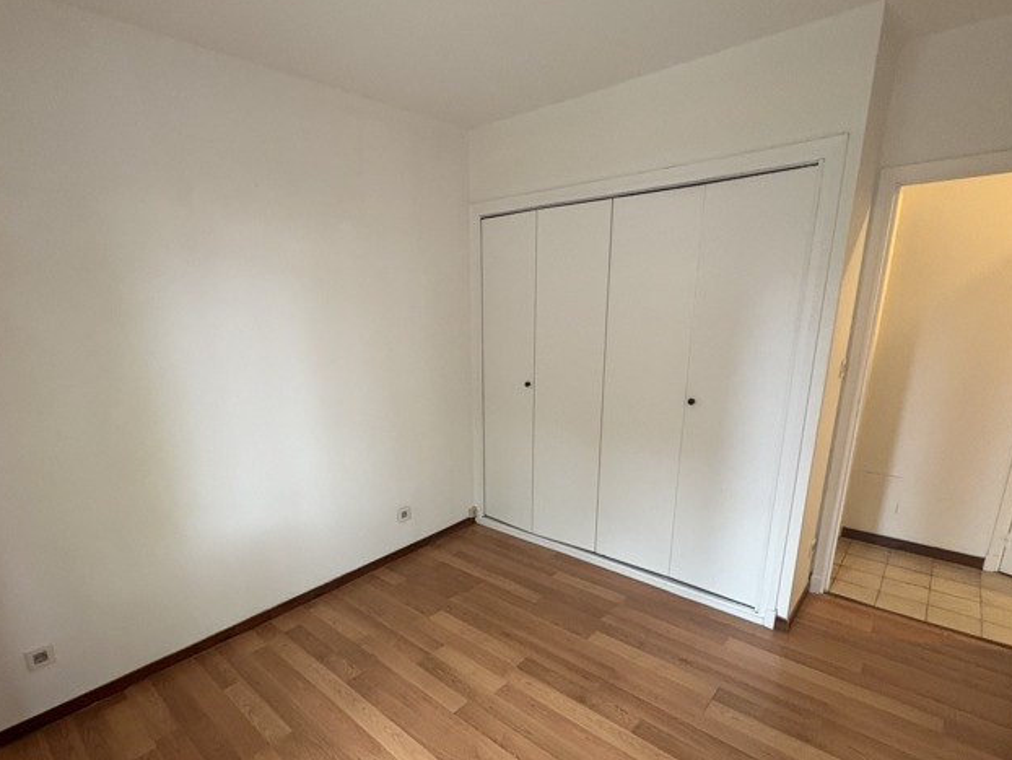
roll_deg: +2.1
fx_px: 526
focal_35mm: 18
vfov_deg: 71.2
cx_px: 460
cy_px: 441
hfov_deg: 87.5
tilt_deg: -13.8
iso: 400
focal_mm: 2.22
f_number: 2.2
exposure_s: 1/60
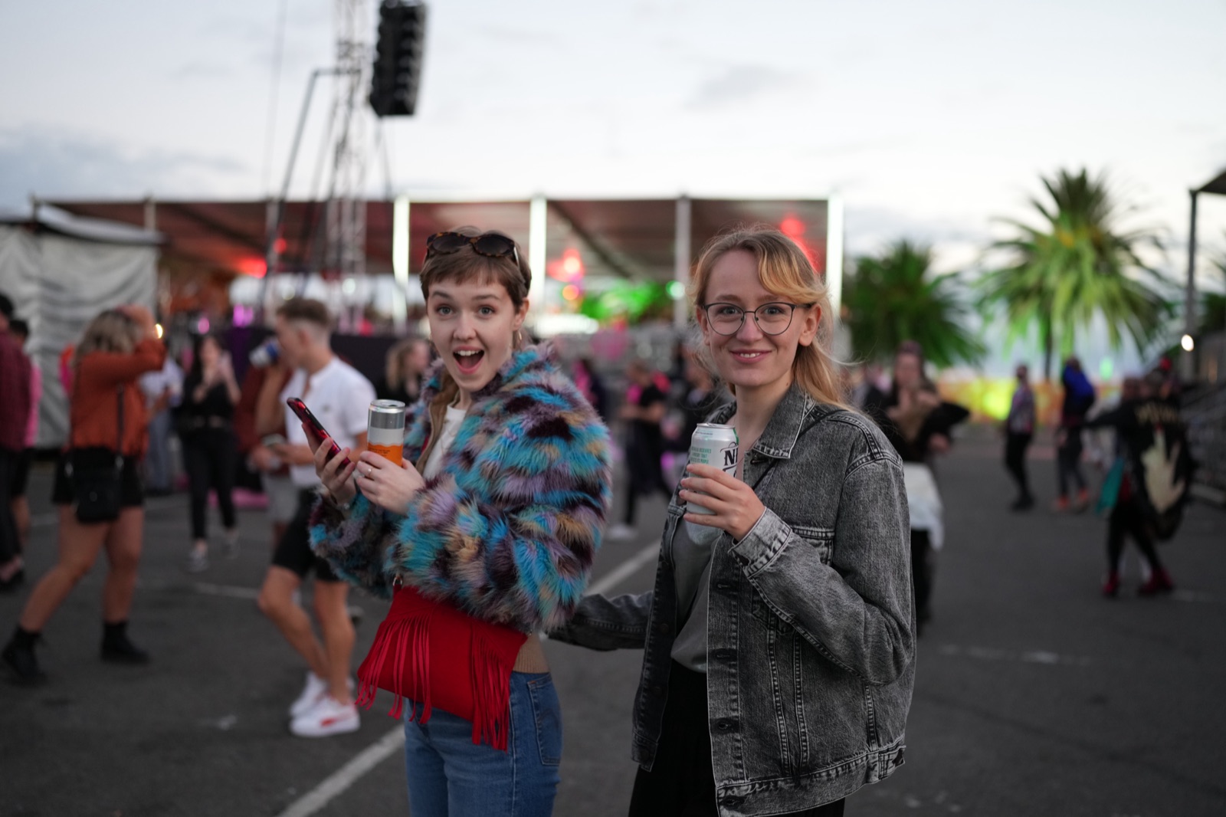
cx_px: 613
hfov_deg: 54.4
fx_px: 1192
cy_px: 408
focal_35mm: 35
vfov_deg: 37.8
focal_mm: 35
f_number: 1.4
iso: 1000
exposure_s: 1/200
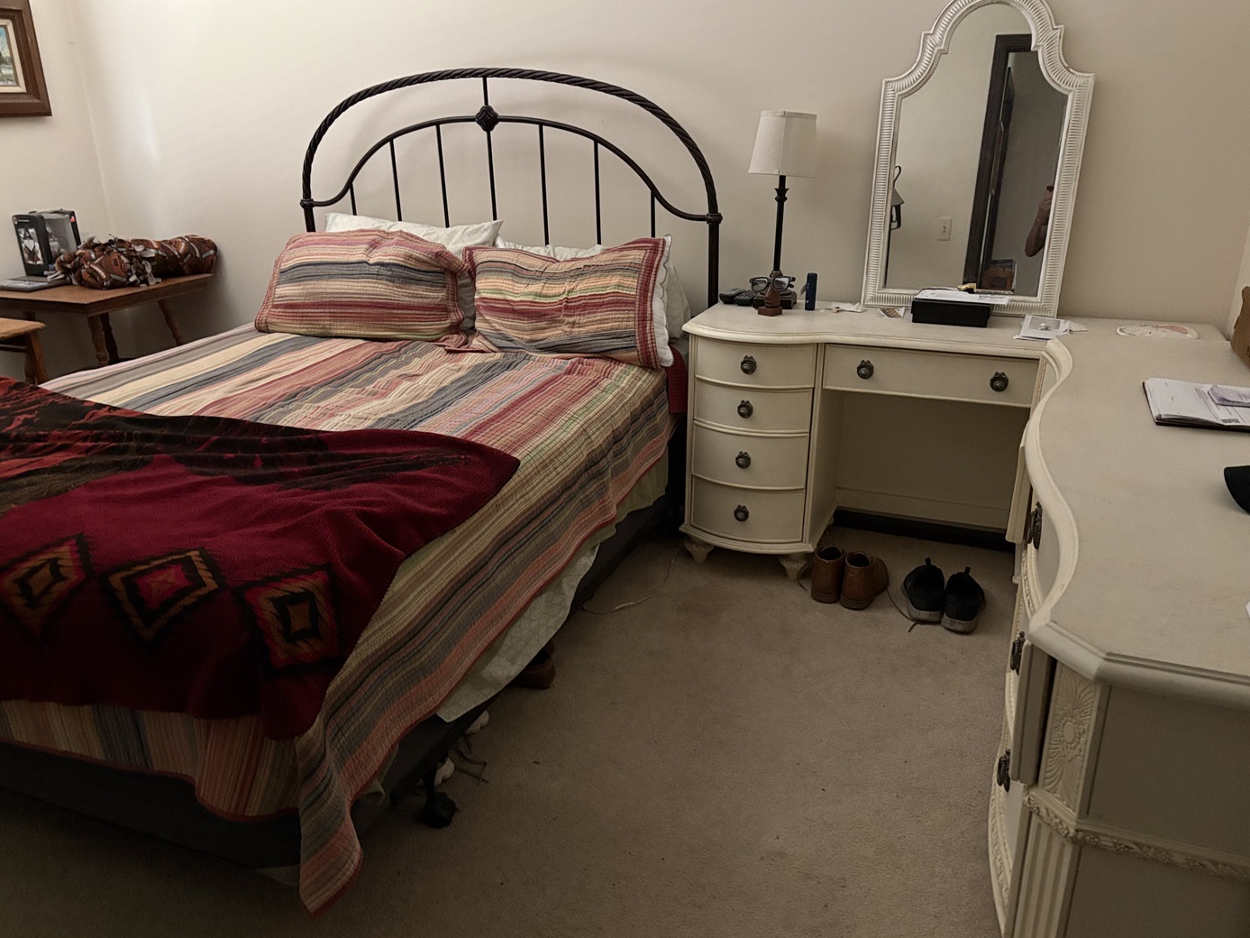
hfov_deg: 65.3
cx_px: 610
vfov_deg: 51.3
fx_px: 975
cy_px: 474
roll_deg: +0.7
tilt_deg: -21.0
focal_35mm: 27
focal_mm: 5.96
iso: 800
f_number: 1.6
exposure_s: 1/30
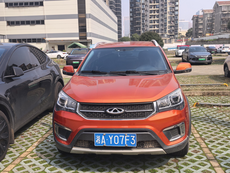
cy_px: 86
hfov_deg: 50.1
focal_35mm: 37
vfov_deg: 38.7
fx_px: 246
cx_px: 115
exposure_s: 1/3846
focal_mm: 8.5
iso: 50
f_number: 2
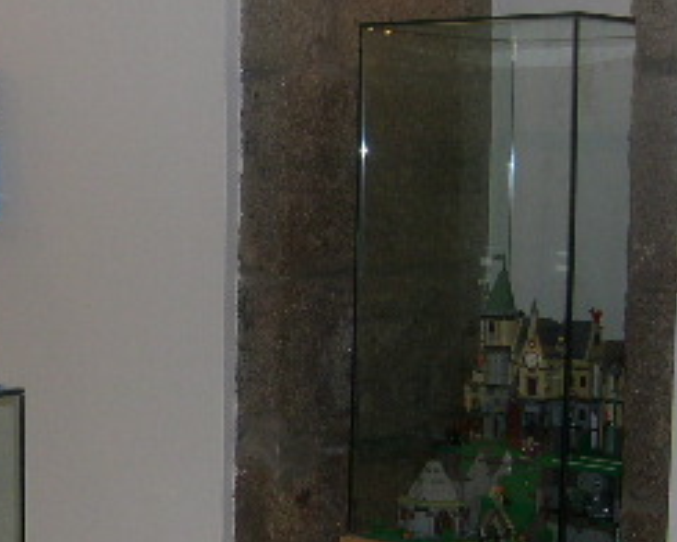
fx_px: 1944
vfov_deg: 15.9
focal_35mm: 97
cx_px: -130
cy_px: 324
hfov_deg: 18.7
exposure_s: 1/60
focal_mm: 8
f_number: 2.8
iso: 100
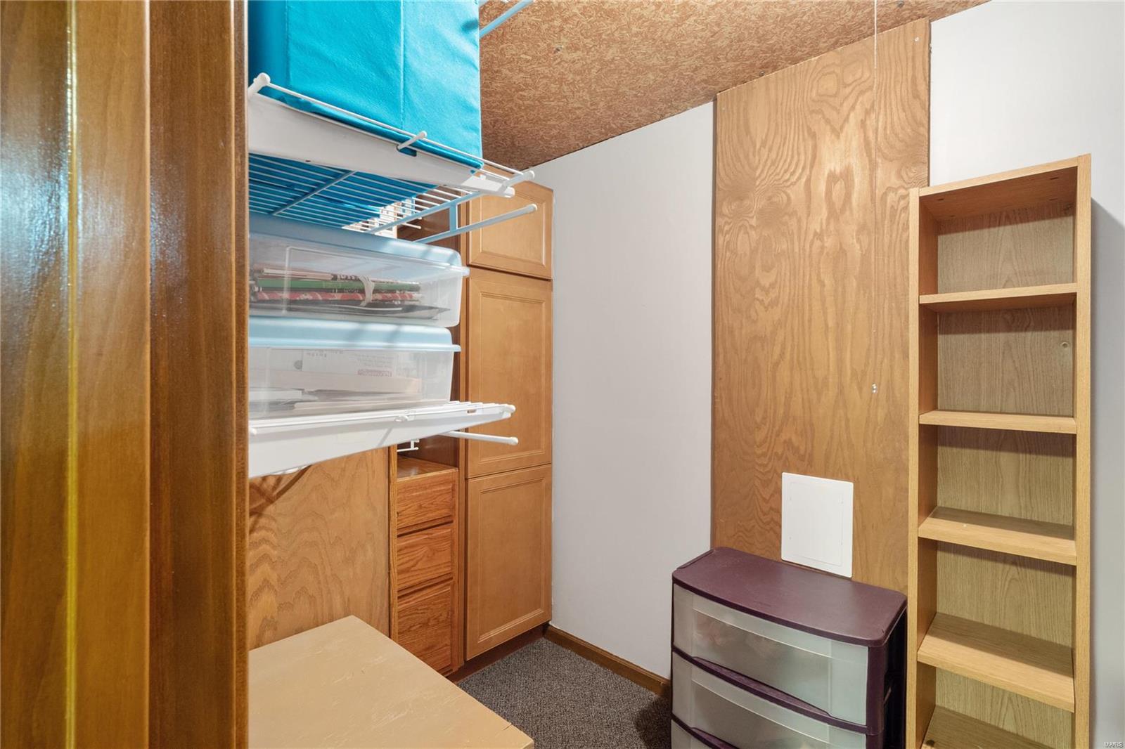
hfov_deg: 96.7
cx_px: 562
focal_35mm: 16
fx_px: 500
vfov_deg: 73.7
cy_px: 374
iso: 400
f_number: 8
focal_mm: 8
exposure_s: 2
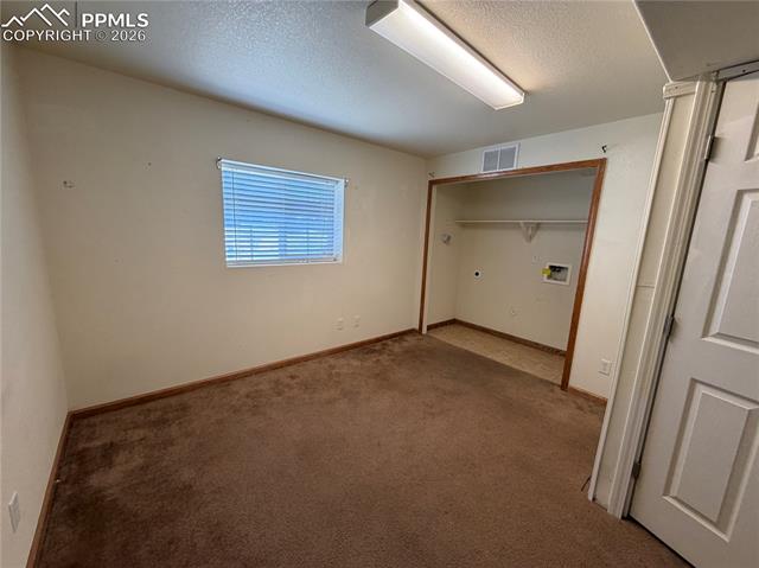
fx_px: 307
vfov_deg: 85.6
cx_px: 380
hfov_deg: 102.1
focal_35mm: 14
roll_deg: -2.4
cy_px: 284
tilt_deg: -8.1
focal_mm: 2.22
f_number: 2.2
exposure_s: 1/60
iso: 200
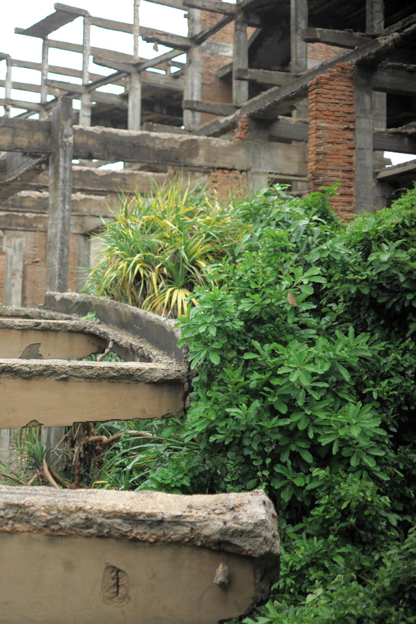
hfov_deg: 24.0
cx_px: -30
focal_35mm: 53
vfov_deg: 37.5
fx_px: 919
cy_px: 312
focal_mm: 35
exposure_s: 1/1250
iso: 200
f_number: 2
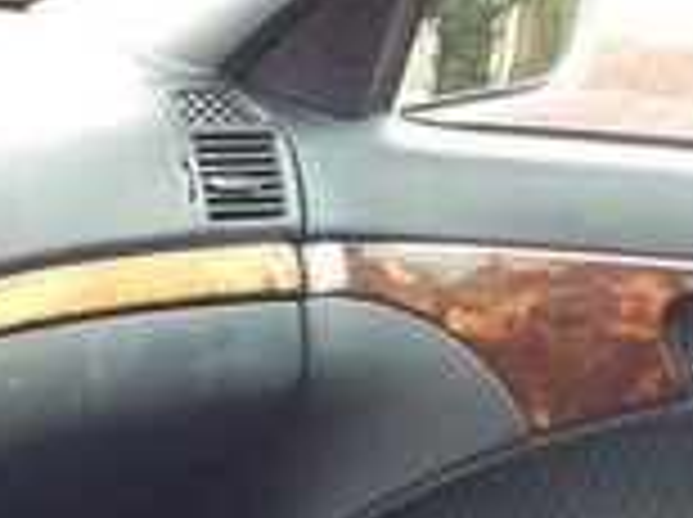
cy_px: 881
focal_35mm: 133
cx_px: -702
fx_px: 2658
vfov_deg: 10.6
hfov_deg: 12.9
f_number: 2.2
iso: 40
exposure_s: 1/50
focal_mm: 3.3
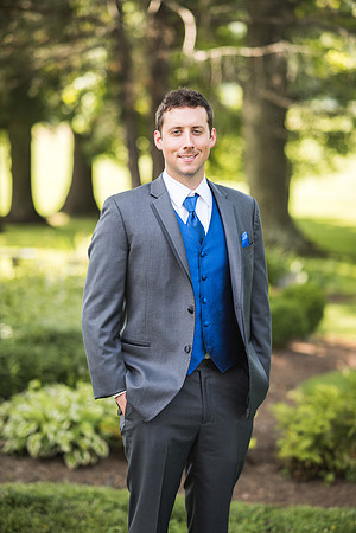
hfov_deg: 16.1
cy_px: 266
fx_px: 1261
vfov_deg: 23.9
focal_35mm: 85
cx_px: 178
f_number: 2
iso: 100
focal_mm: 85
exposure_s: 1/640
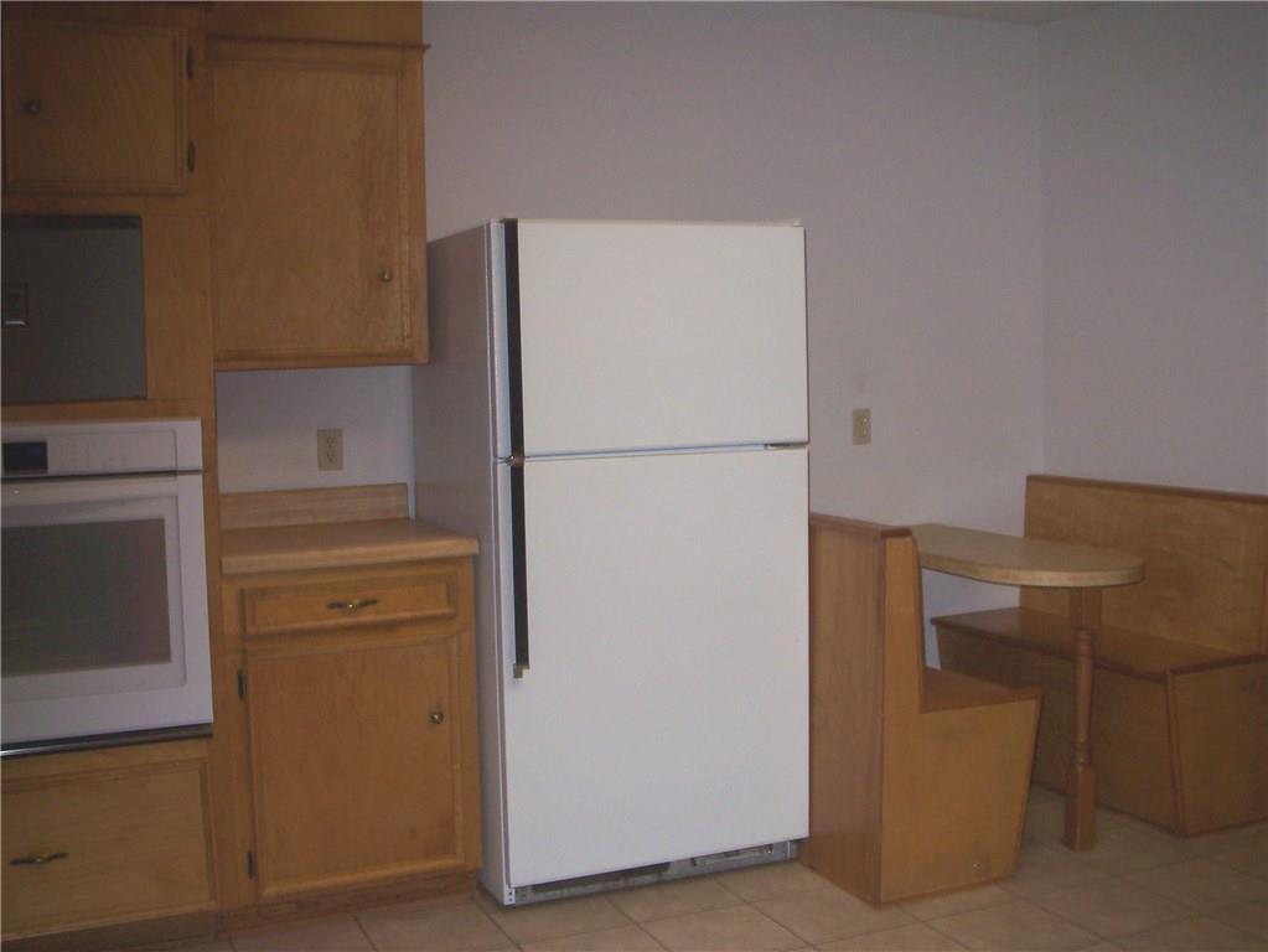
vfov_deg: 37.7
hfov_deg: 49.0
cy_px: 476
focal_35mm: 38
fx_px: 1392
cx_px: 634
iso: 125
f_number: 3.9
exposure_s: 1/60
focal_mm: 6.3
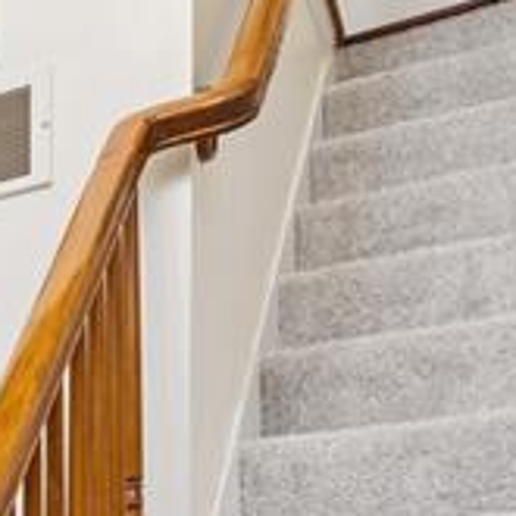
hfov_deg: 13.8
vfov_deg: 18.3
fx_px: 1403
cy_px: 791
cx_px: -769
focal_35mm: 83
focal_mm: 15.8
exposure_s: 1/1.25
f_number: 13
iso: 320
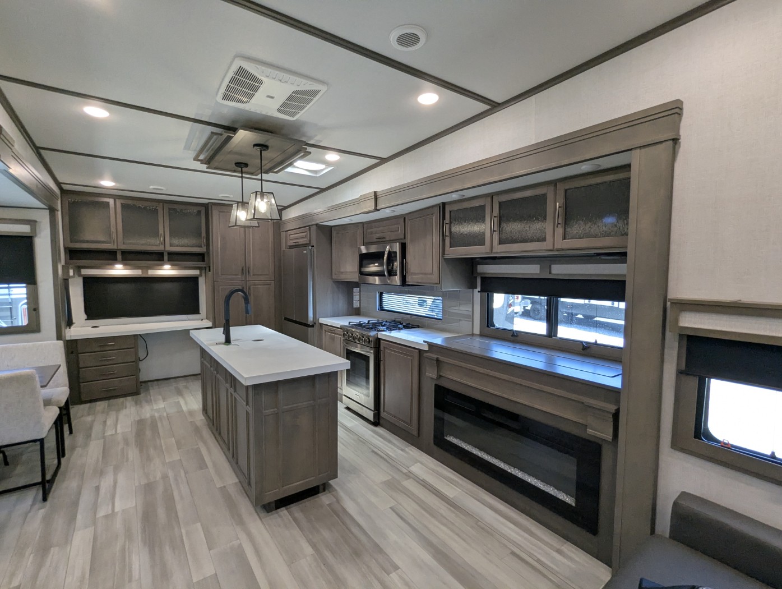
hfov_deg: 94.4
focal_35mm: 16
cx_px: 391
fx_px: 362
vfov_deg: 78.2
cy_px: 294
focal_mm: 2.35
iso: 255
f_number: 2.2
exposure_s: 1/125
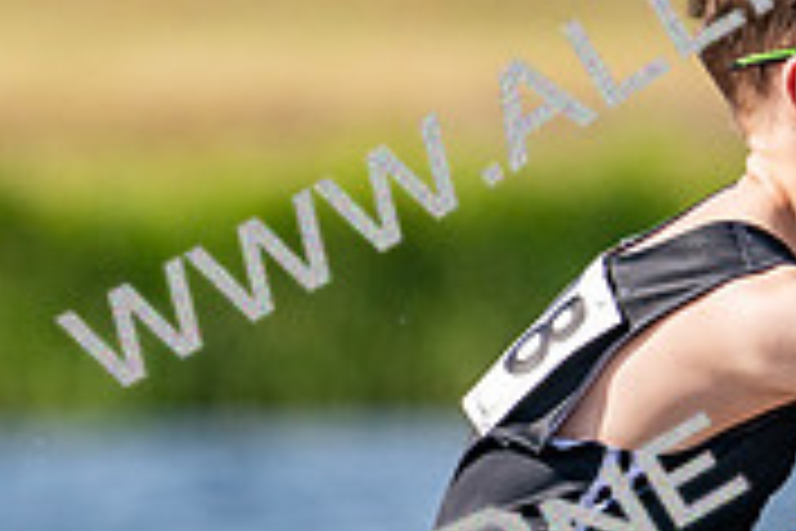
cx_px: 612
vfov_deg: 0.7
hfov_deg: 1.1
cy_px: 400
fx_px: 43356
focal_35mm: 1961
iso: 220
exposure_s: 1/2500
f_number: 4.5
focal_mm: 400
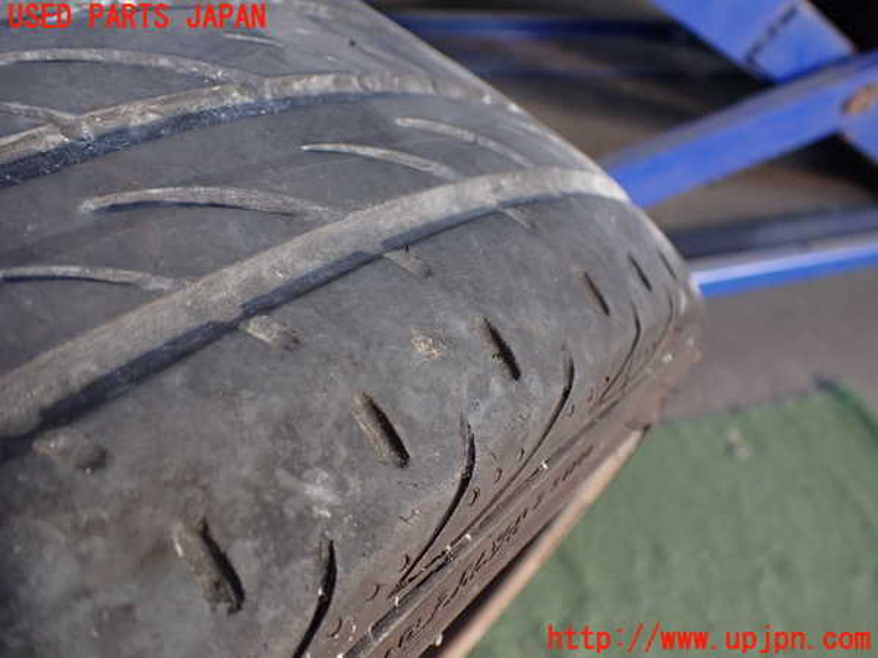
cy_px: 329
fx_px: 761
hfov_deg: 60.0
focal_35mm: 30
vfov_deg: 46.8
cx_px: 439
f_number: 2.3
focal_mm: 5.4
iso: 200
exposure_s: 1/125
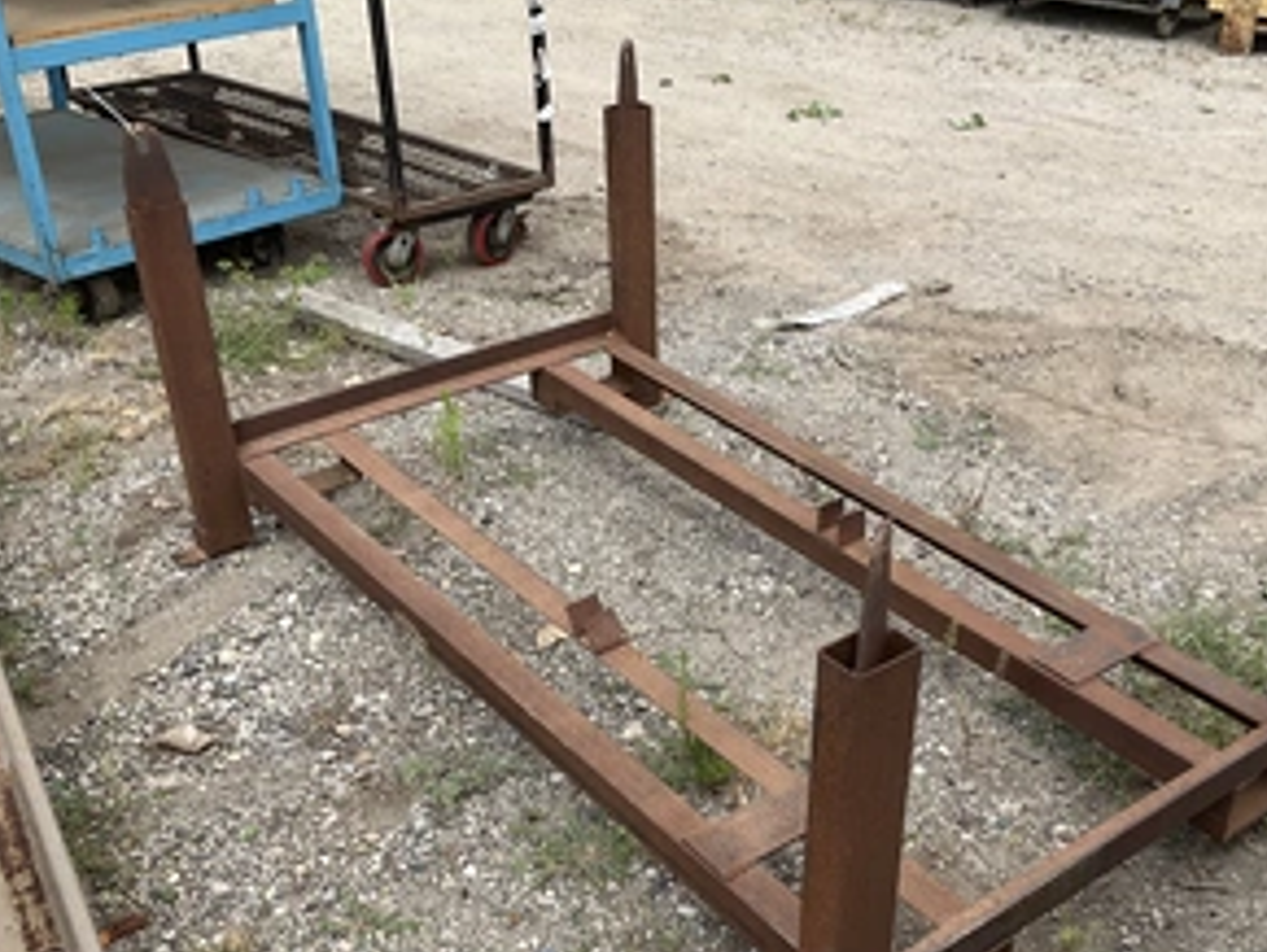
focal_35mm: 40
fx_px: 1465
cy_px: 555
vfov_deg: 35.9
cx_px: 730
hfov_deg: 46.6
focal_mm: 3
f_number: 1.8
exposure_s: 1/842
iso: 25
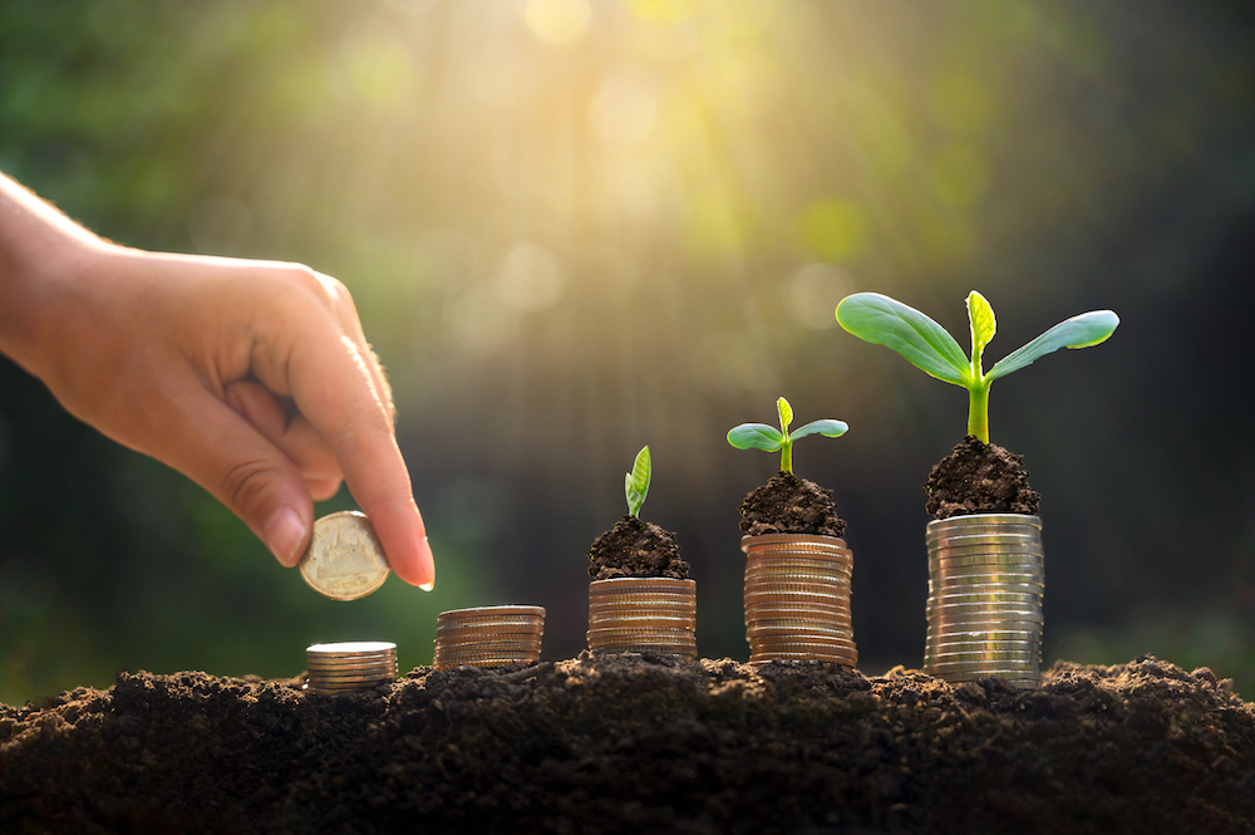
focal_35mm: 60
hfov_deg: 33.4
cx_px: 628
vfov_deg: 22.6
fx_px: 2090
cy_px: 418
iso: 100
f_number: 4
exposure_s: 1/320
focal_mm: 60
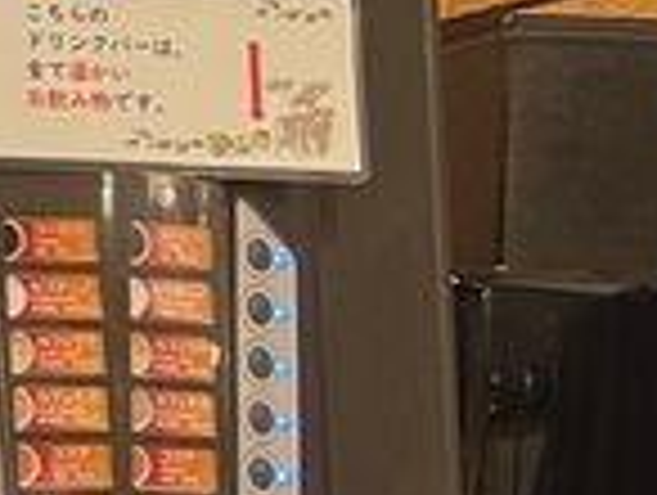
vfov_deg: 10.2
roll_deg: -1.6
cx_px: -1060
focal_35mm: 145
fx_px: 2757
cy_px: 529
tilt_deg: -1.7
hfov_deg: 10.9
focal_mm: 5.7
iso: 100
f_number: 1.5
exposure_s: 1/50
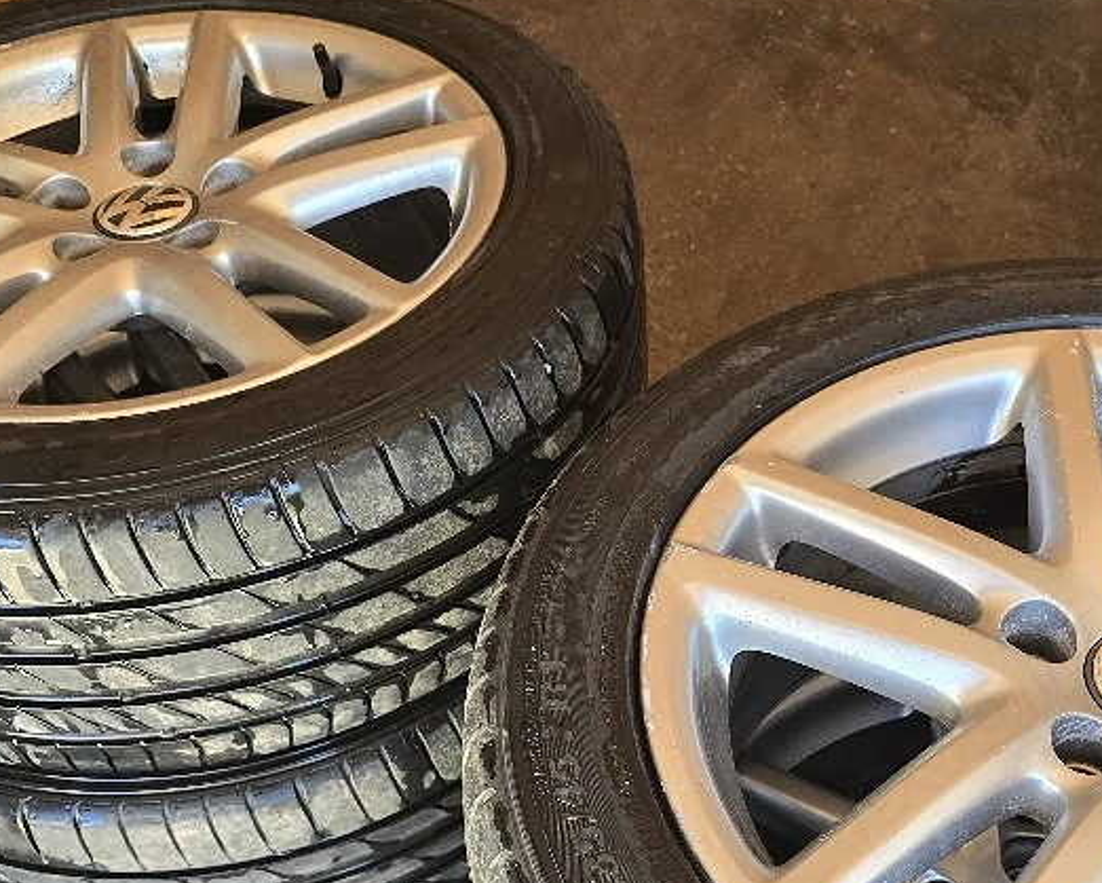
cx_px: 659
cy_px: 676
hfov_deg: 42.7
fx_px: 1403
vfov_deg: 34.1
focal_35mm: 43
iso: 160
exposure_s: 1/182
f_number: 1.7
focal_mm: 6.3
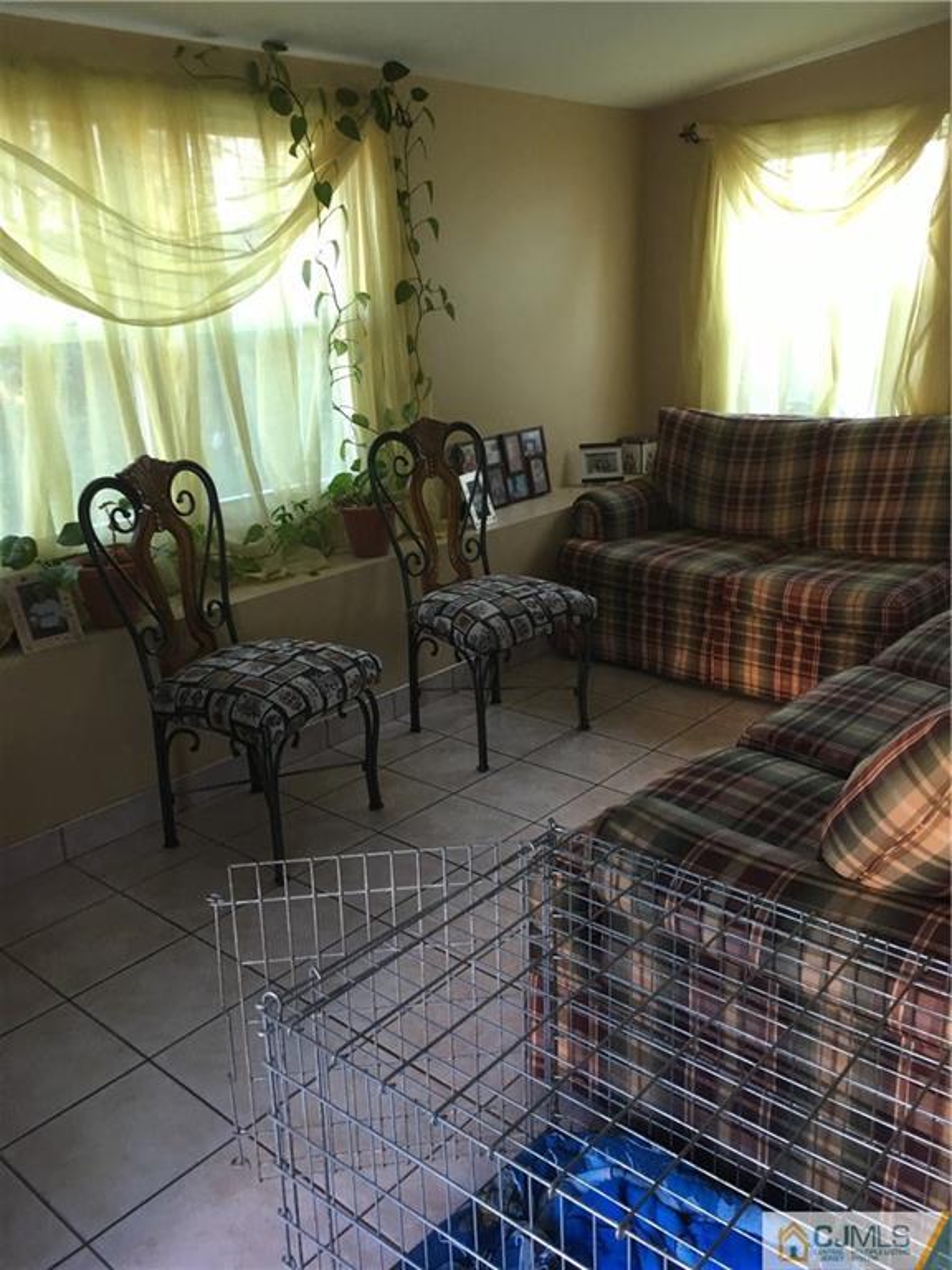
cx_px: 476
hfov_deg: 48.2
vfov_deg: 61.7
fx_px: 1063
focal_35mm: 29
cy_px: 635
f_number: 2.2
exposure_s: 1/15
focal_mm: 4.15
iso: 40
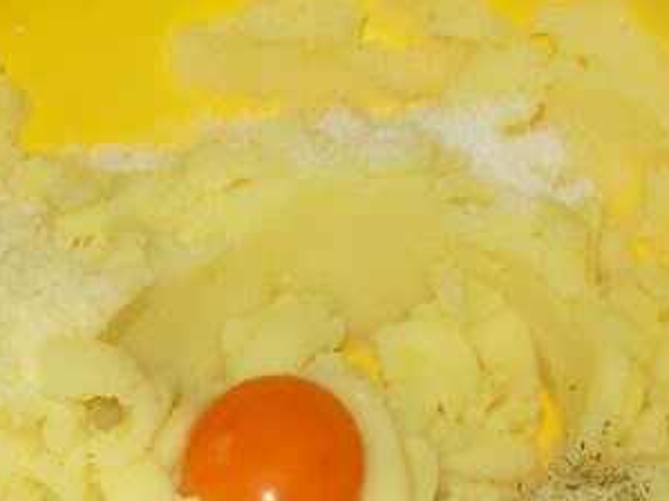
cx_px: 298
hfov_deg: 25.3
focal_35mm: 77
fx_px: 1488
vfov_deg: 18.9
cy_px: 429
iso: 64
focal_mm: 6
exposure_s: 1/60
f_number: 2.7
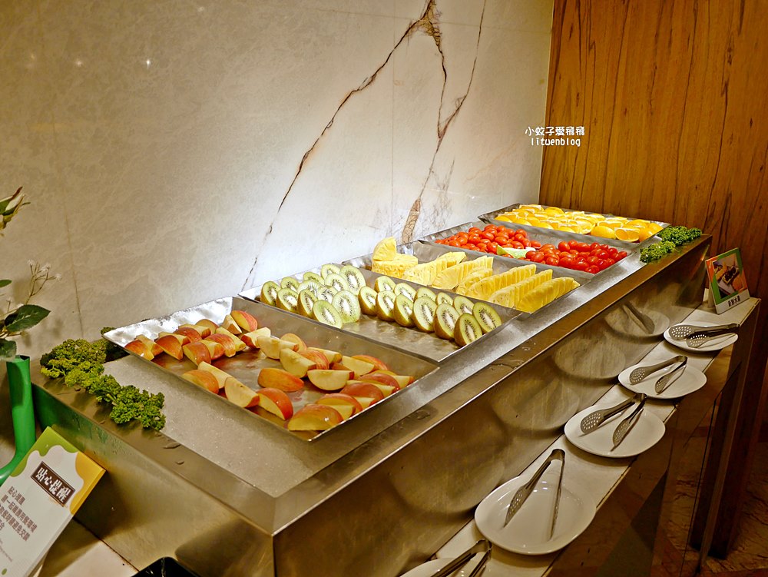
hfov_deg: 63.4
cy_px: 288
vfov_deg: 49.8
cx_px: 384
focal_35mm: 28
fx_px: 622
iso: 200
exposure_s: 1/250
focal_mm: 14
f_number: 2.5
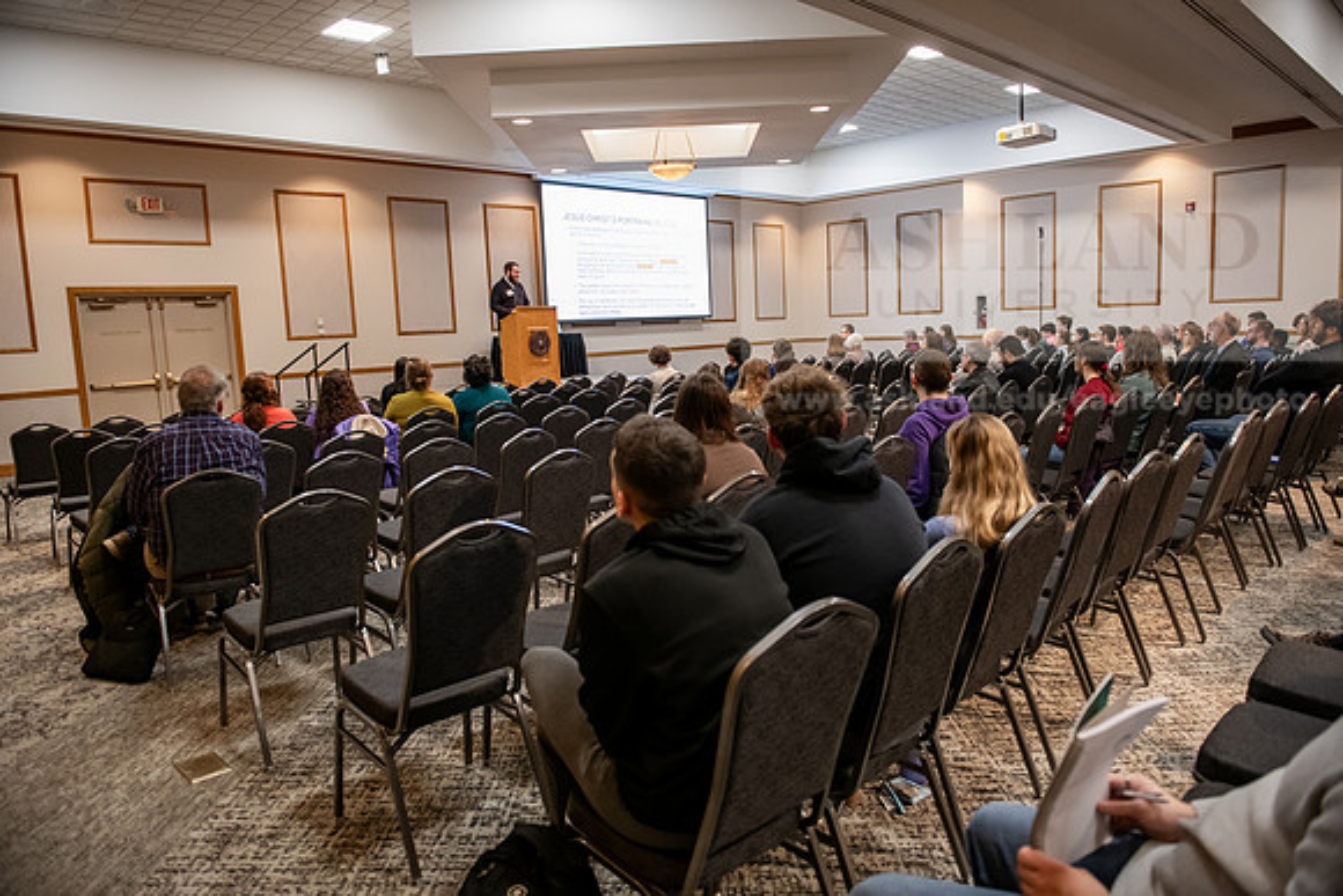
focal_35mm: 24
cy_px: 448
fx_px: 896
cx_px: 672
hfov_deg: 73.7
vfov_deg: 53.2
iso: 2000
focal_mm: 24
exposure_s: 1/160
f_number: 3.2
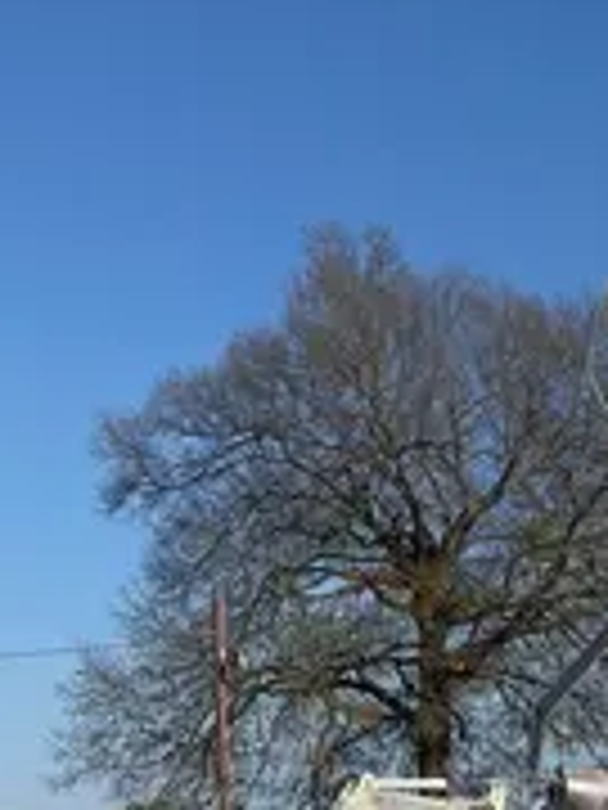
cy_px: 1312
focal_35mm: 114
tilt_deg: -7.6
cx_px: 770
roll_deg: +0.1
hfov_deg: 12.6
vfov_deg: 15.5
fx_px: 2670
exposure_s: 1/2667
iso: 32
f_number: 1.8
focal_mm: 3.99
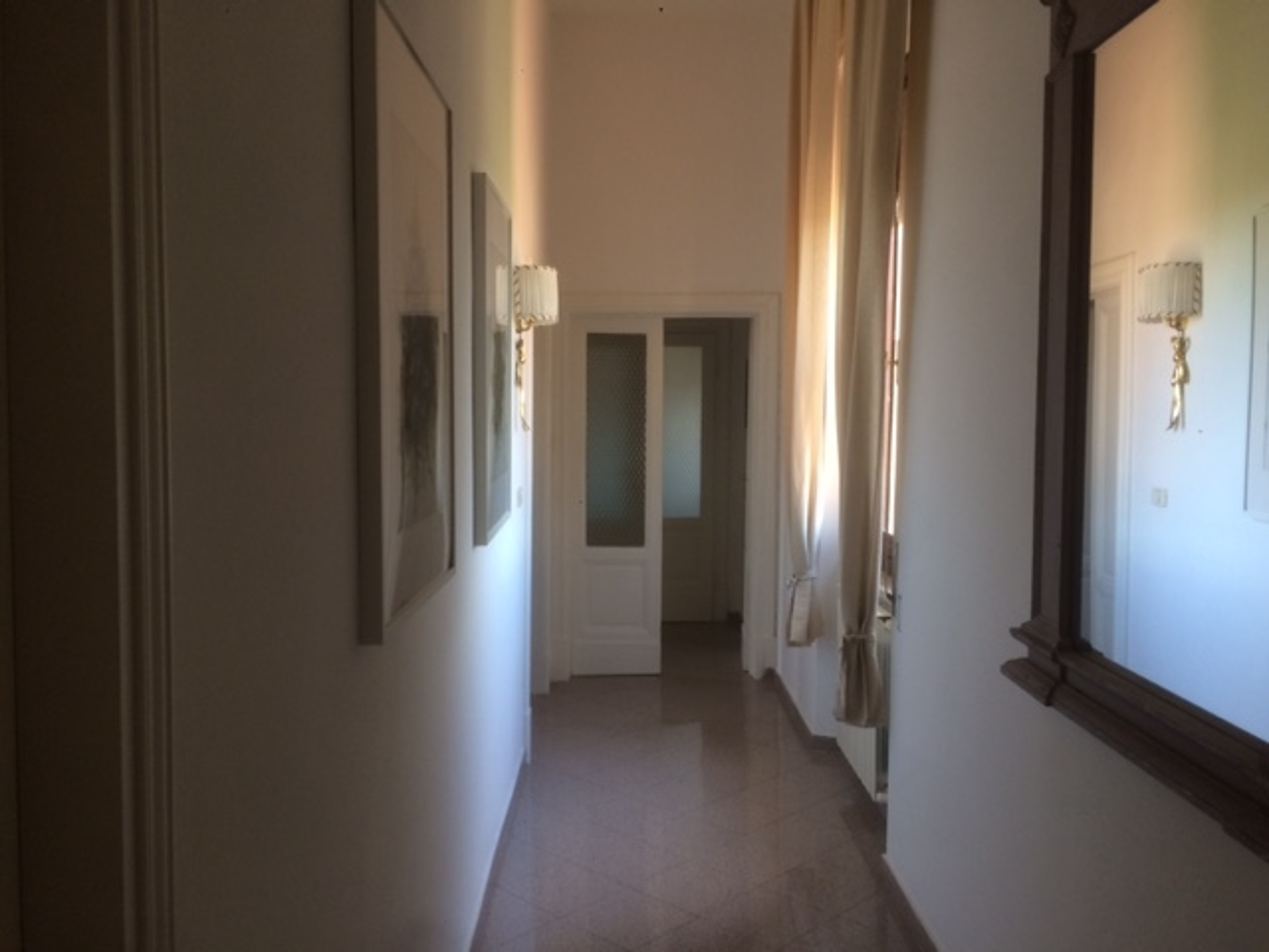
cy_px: 476
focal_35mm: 29
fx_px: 1063
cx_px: 634
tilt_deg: -5.8
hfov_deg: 61.7
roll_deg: -0.7
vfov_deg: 48.2
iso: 32
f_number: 2.2
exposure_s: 1/33
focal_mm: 4.15
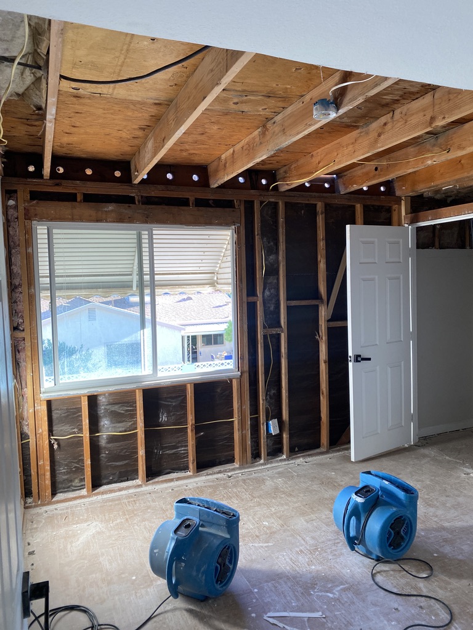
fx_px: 474
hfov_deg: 53.1
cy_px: 315
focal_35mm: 26
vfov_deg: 67.3
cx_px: 236
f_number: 1.8
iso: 125
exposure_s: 1/113
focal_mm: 4.25
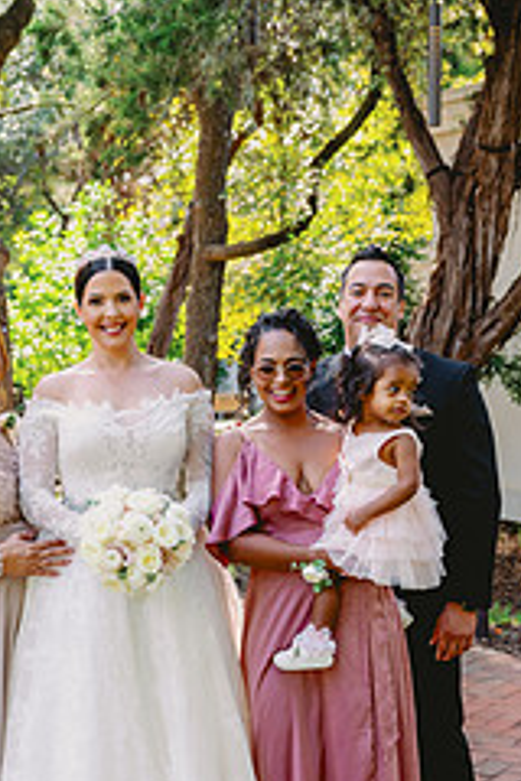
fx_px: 1585
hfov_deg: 18.5
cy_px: 517
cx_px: 117
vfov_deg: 27.5
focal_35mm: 73
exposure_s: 1/320
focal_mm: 39
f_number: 3.5
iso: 400
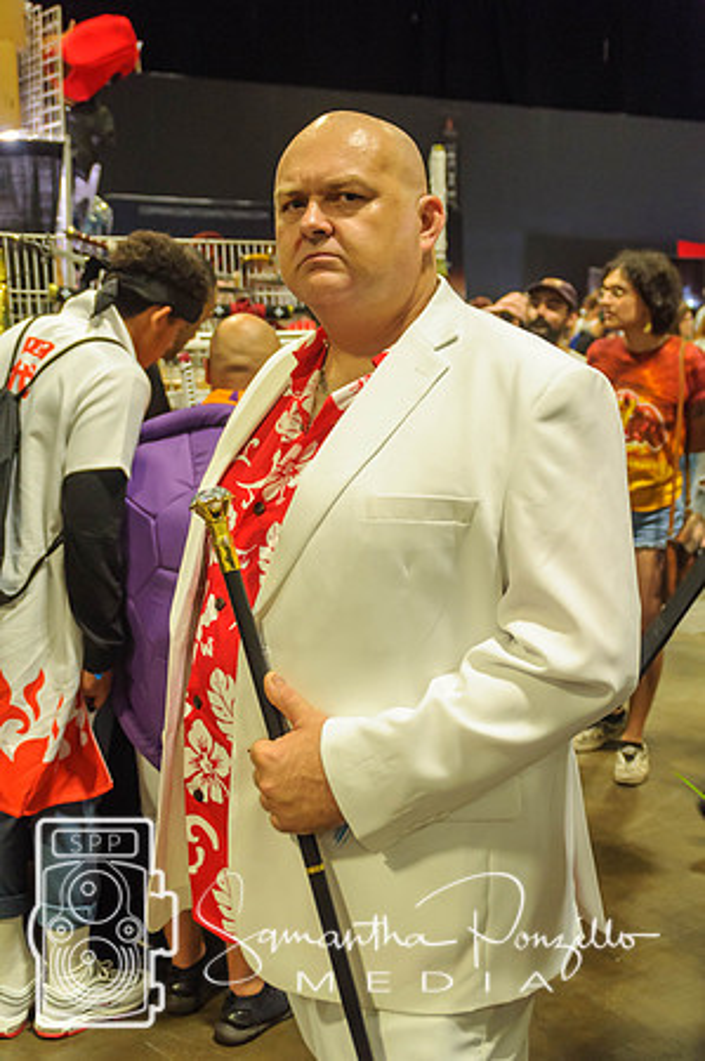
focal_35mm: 48
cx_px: 352
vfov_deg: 41.2
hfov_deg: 28.0
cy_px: 530
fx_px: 1413
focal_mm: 32
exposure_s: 1/40
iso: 800
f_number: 4.2
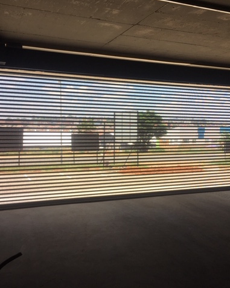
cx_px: 135
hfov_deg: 39.0
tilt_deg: -2.2
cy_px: 144
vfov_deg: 48.0
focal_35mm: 38
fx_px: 324
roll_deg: +0.5
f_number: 2.2
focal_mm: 4.15
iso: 25
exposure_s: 1/171
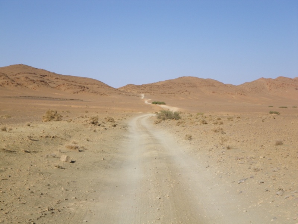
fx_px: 534
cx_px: 149
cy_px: 112
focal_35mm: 62
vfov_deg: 23.7
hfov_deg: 31.2
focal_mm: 11.1
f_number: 5.5
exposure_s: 1/400
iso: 64
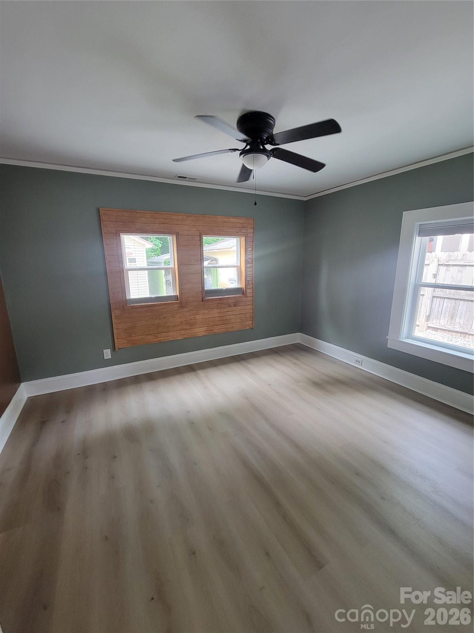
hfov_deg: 89.9
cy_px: 316
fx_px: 237
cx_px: 237
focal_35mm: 13
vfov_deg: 106.2
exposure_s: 1/60
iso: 250
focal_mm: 2.2
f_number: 2.2
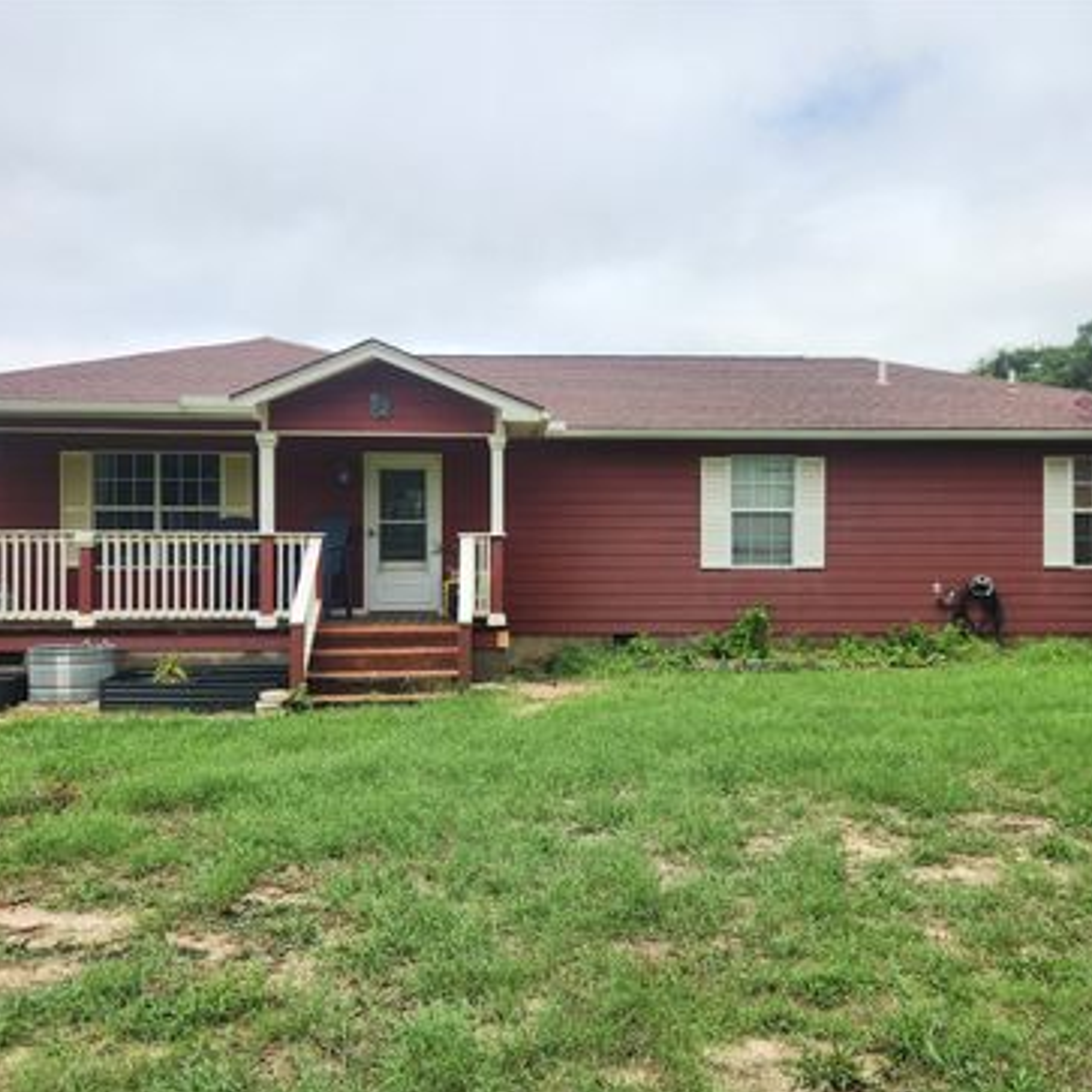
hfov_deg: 57.3
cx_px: 544
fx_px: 999
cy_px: 561
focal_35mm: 28
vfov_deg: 57.3
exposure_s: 1/1819
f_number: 1.8
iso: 20
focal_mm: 5.4
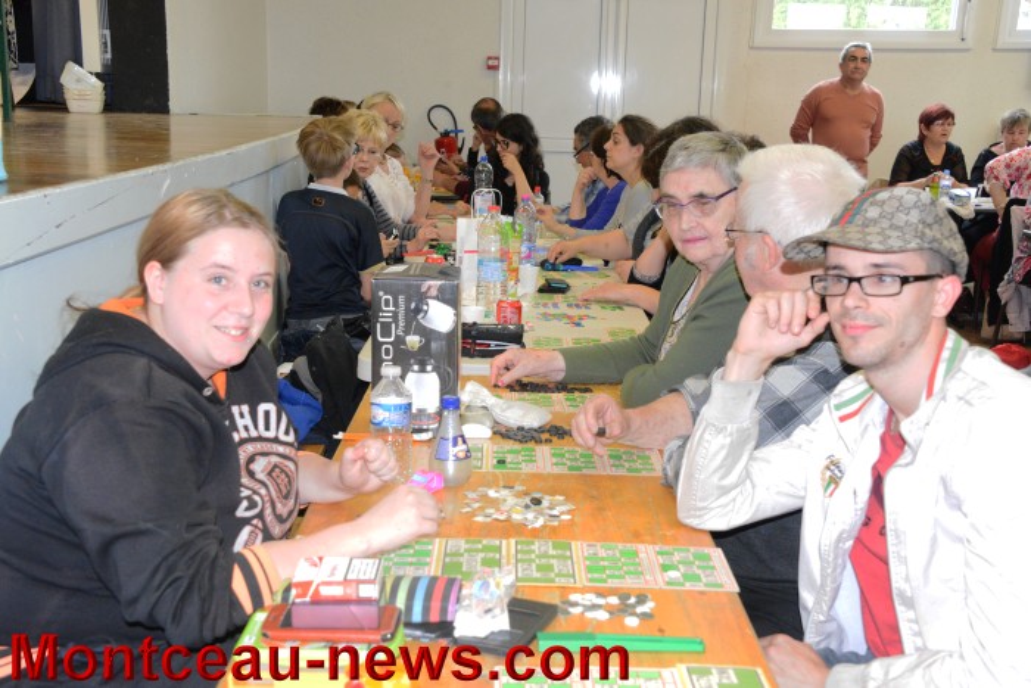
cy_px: 344
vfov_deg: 28.1
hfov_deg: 41.1
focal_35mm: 48
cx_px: 516
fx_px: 1375
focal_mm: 48
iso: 6400
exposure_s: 1/100
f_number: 8
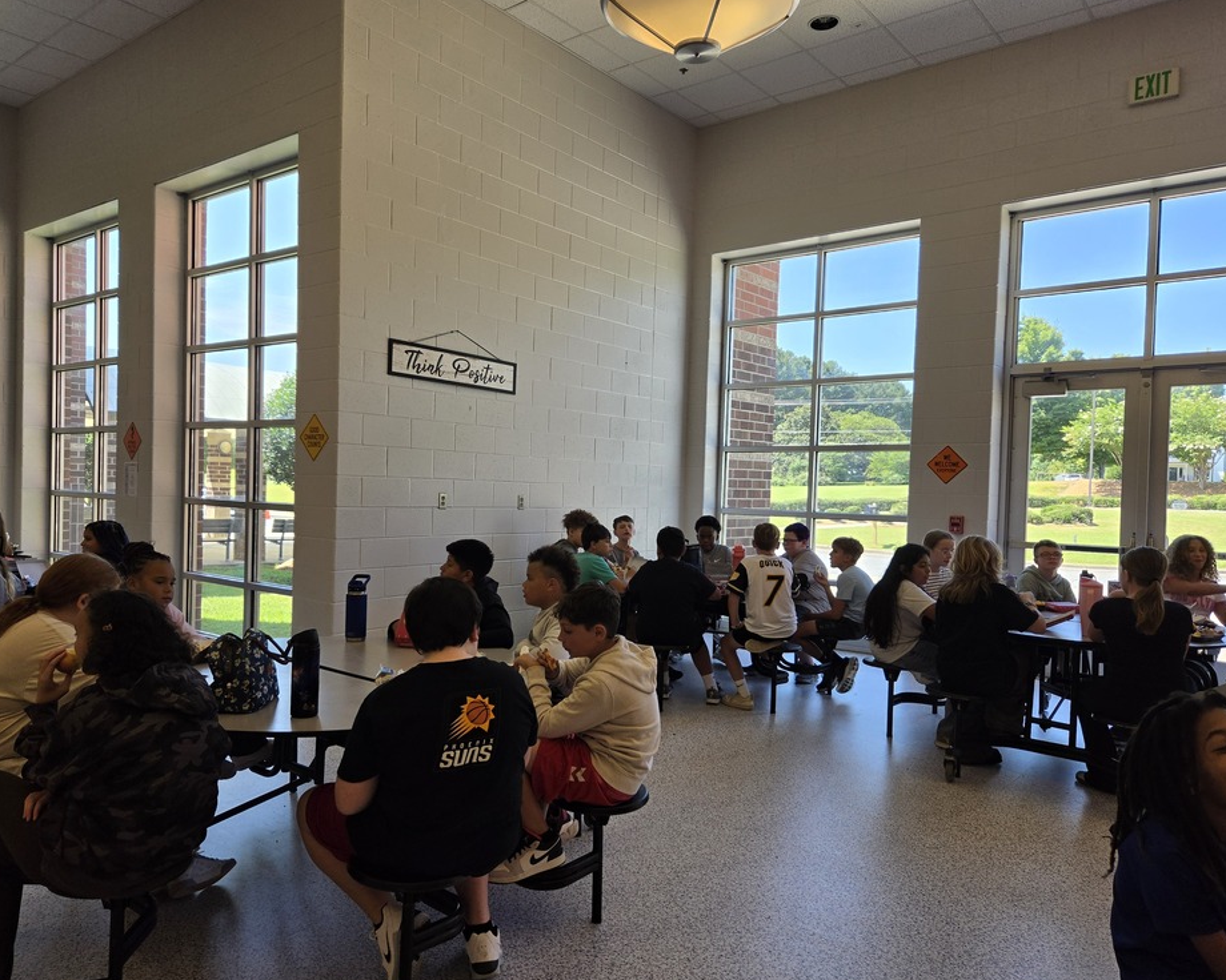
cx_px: 572
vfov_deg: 56.8
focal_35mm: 25
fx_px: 907
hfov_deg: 68.0
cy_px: 507
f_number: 1.8
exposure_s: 1/873
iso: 80
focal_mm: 5.4
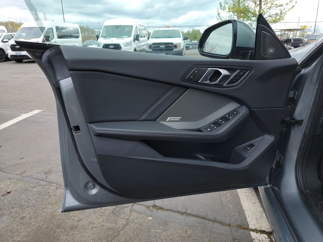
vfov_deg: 56.8
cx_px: 162
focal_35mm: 24
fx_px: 224
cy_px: 121
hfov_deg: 71.6
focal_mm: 6.7
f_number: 1.8
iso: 50
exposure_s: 1/158
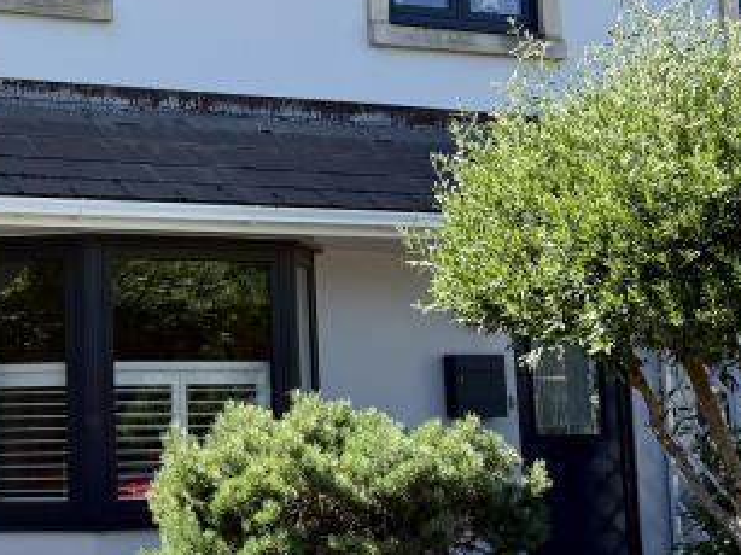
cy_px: 154
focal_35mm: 80
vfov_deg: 18.3
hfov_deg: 23.8
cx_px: 82
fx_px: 1712
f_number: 1.78
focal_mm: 6.76
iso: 80
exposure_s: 1/2445
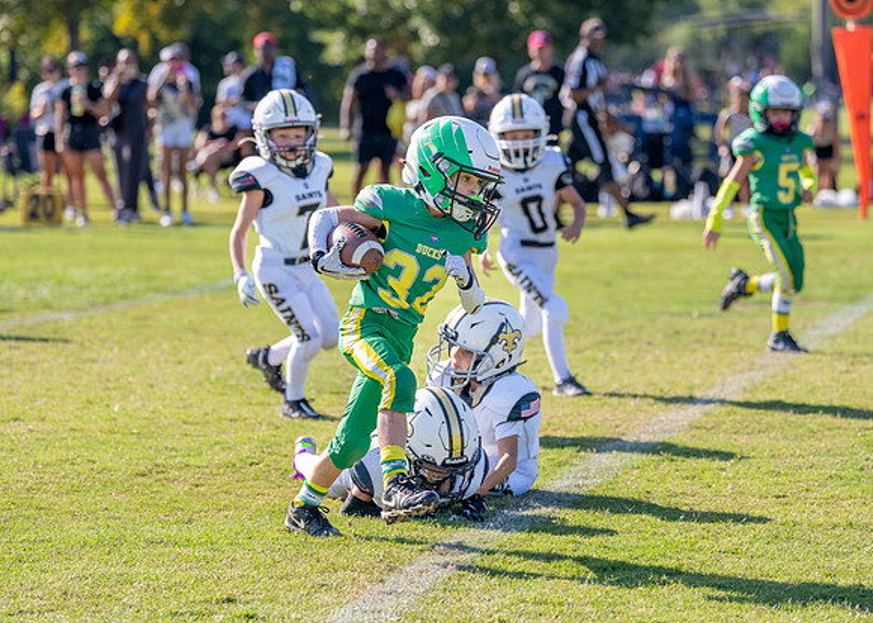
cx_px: 437
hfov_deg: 14.2
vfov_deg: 10.2
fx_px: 3495
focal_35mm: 141
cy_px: 300
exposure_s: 1/2500
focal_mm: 108
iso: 250
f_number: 2.8
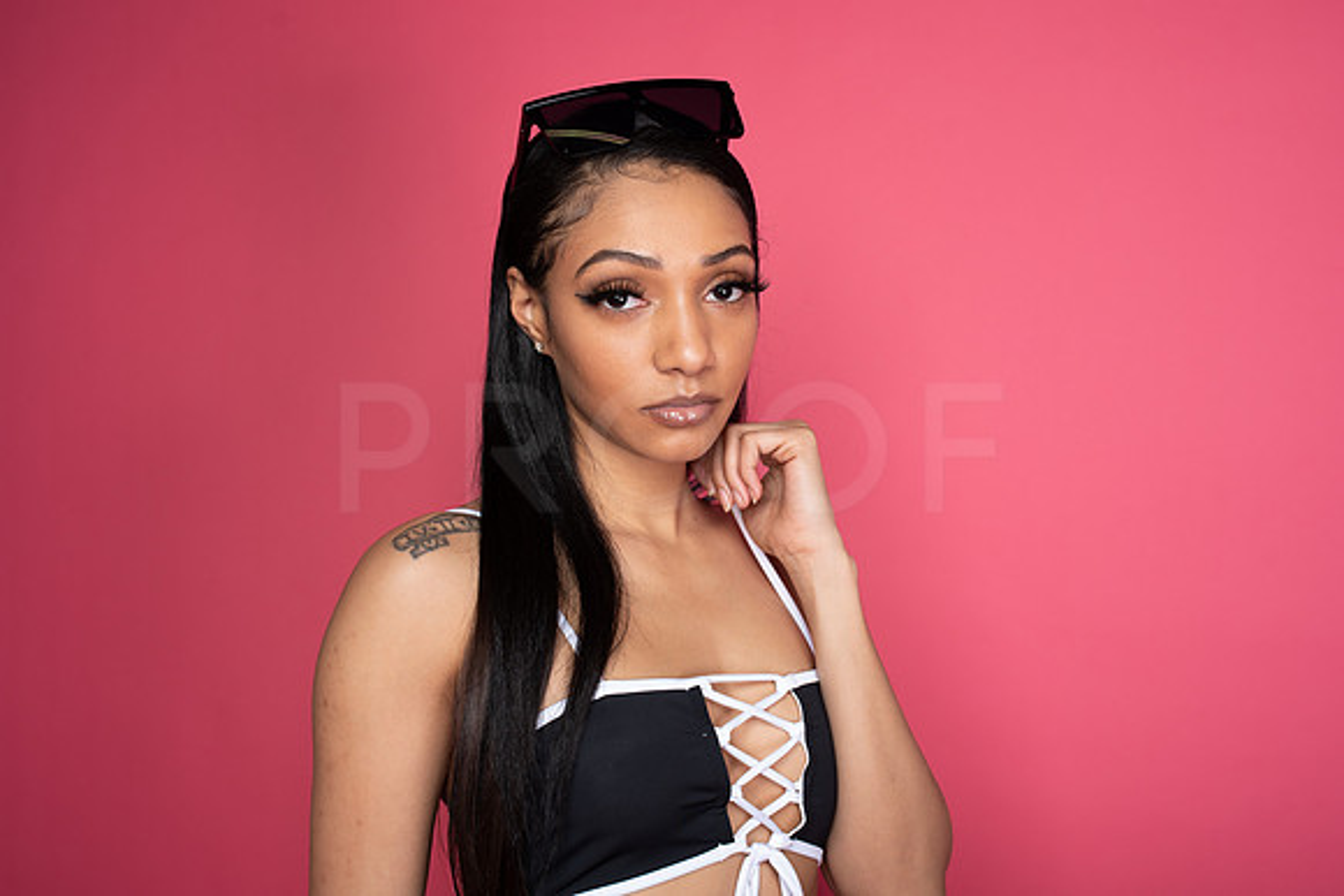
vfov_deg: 37.9
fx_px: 1307
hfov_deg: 54.4
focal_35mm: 35
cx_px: 672
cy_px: 448
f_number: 5.6
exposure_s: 1/200
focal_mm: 35
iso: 160
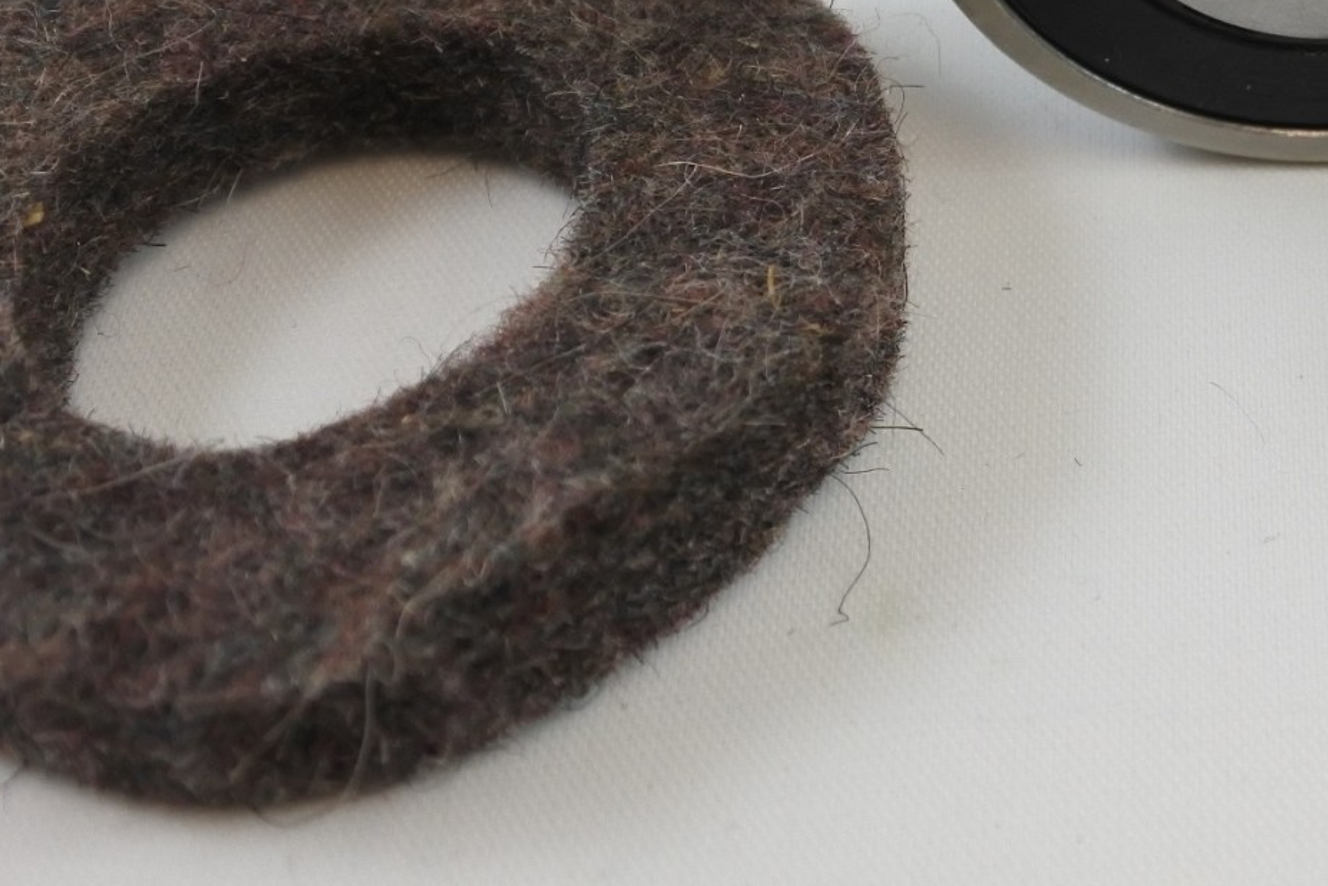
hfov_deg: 24.9
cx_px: 1191
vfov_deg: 17.0
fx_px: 2914
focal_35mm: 79
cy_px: 83
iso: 400
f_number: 3.8
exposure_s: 1/160
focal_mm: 12.6
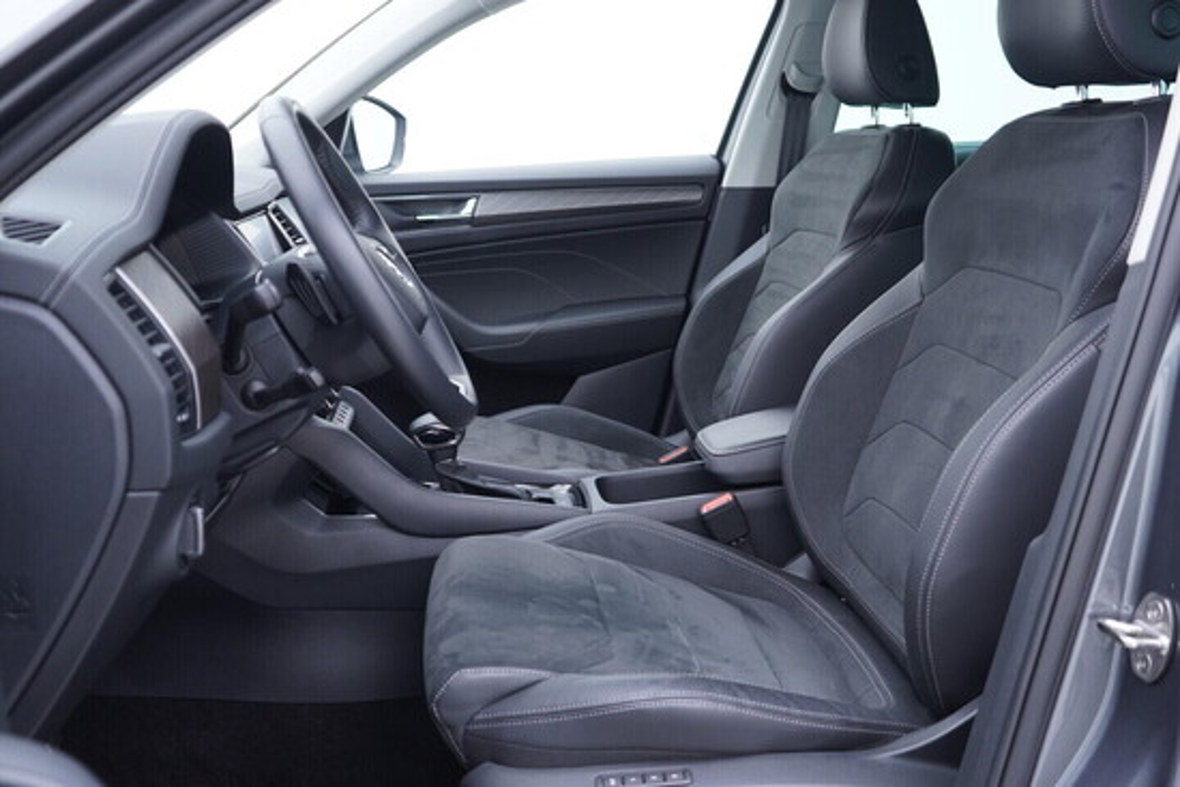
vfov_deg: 36.9
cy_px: 394
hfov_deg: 53.1
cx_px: 590
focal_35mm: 36
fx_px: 1180
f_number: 2.8
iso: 250
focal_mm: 24
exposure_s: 1/40
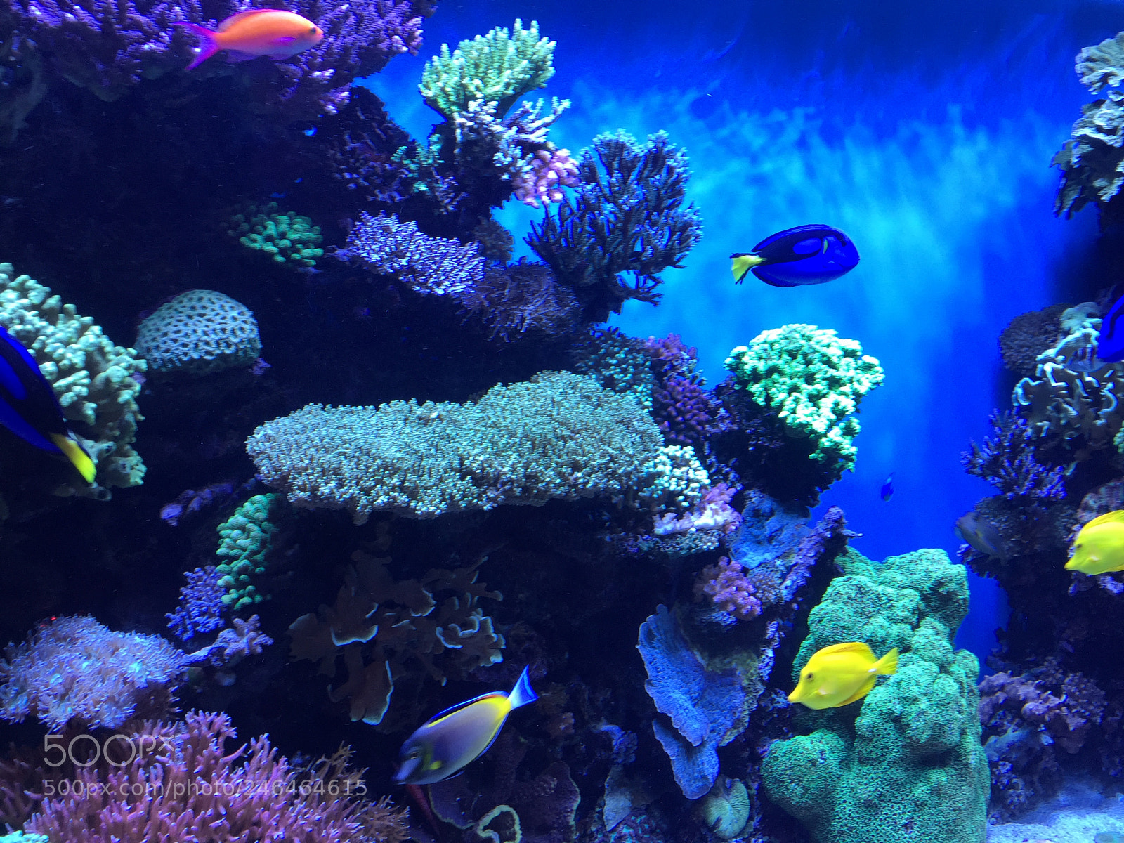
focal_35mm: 29
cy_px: 422
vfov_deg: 48.2
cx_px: 562
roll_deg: -2.0
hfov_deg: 61.7
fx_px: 942
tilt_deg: -12.4
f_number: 2.2
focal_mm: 4.15
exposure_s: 1/60
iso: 32
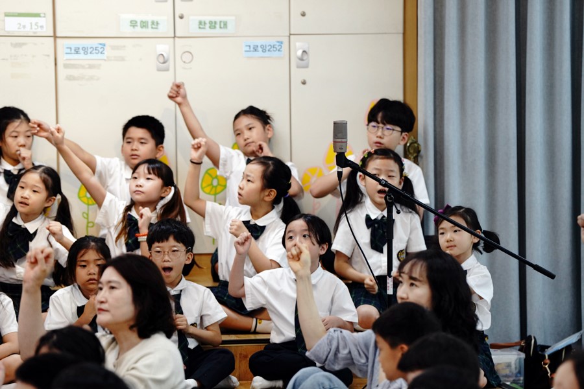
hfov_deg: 10.3
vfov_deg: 6.9
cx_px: 292
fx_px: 3244
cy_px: 194
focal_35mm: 200
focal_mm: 200
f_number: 4.5
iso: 2000
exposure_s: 1/160
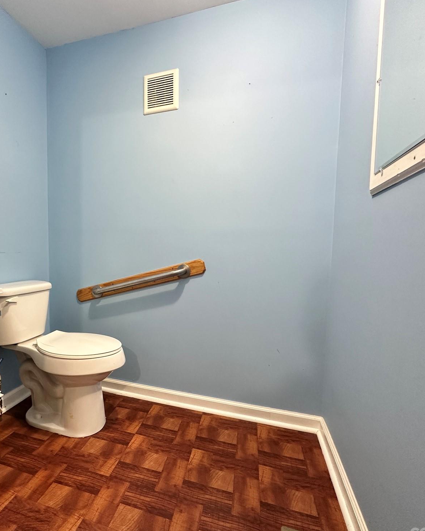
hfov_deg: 69.2
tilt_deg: -3.9
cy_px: 274
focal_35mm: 19
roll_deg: -0.3
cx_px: 148
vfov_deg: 83.3
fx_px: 299
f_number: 2.2
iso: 250
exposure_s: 1/60
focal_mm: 2.22
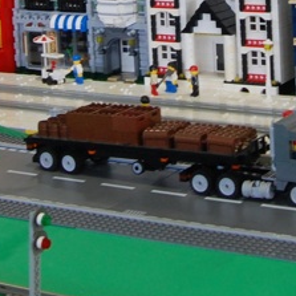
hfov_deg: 14.9
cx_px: 171
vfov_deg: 14.2
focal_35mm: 117
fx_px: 1132
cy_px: -114
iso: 400
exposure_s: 1/3
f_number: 13
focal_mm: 20
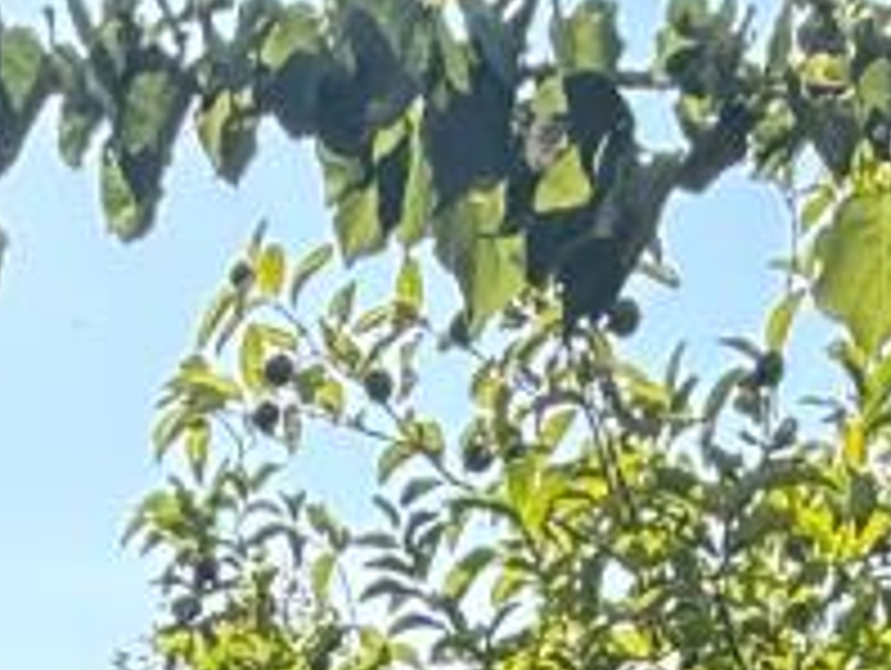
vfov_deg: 9.2
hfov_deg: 18.5
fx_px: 2732
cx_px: 279
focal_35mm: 106
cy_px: 2336
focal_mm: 2.22
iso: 50
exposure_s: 1/363
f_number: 2.2
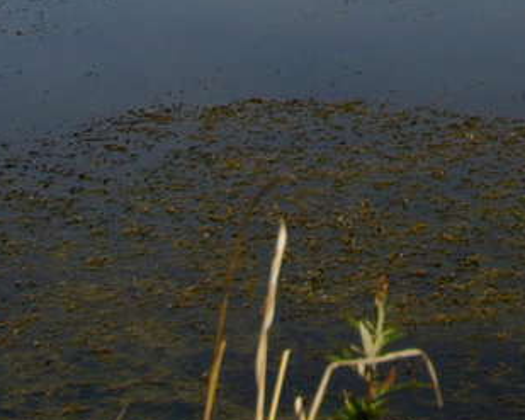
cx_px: 668
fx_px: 3060
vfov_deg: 7.5
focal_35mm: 197
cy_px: -413
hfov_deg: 9.6
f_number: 9
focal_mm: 24
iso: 100
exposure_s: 1/100
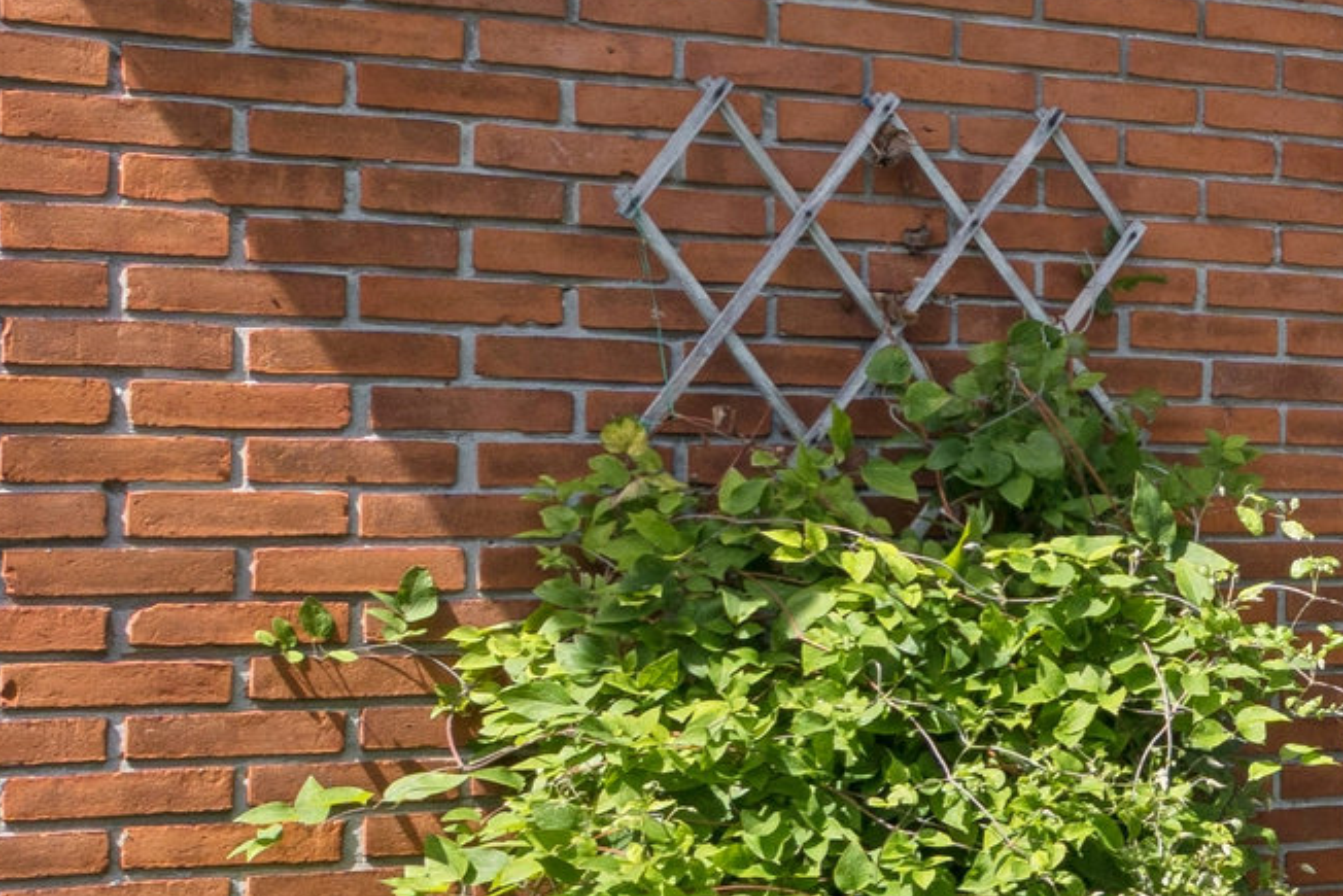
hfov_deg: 15.5
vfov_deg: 14.4
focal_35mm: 95
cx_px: 2911
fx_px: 3553
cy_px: 531
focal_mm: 13.8
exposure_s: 1/200
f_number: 7.1
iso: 100
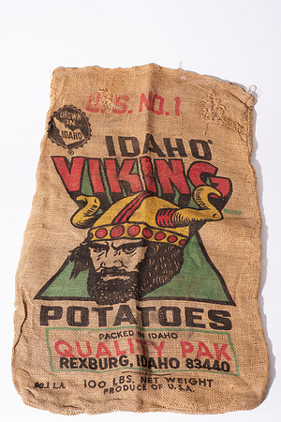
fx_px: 702
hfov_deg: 22.6
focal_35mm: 60
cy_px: 211
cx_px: 140
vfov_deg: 33.4
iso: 100
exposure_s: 1/100
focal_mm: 60
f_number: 8
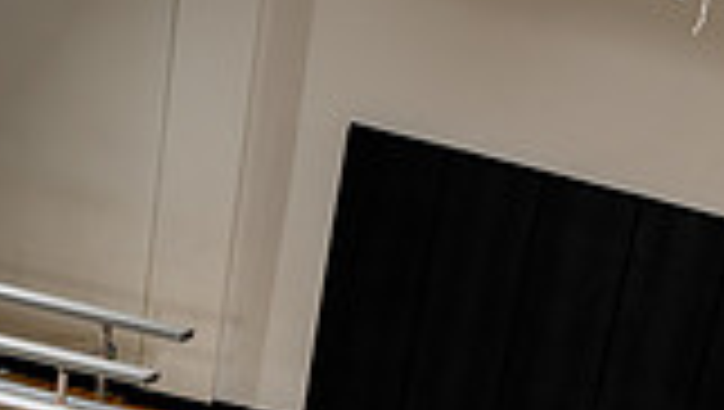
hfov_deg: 26.0
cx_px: 639
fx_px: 1518
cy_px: 928
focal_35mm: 79
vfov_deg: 12.6
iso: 250
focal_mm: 27
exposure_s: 1/250
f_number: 8
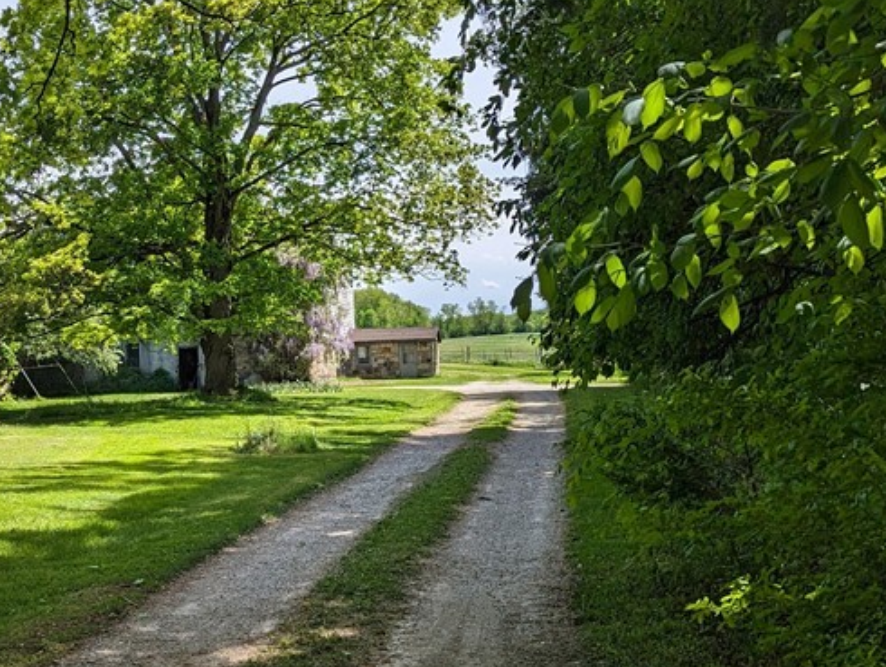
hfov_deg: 37.5
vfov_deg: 29.1
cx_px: 265
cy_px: 396
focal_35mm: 50
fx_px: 1282
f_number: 1.85
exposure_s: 1/1664
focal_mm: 6.81
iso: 34
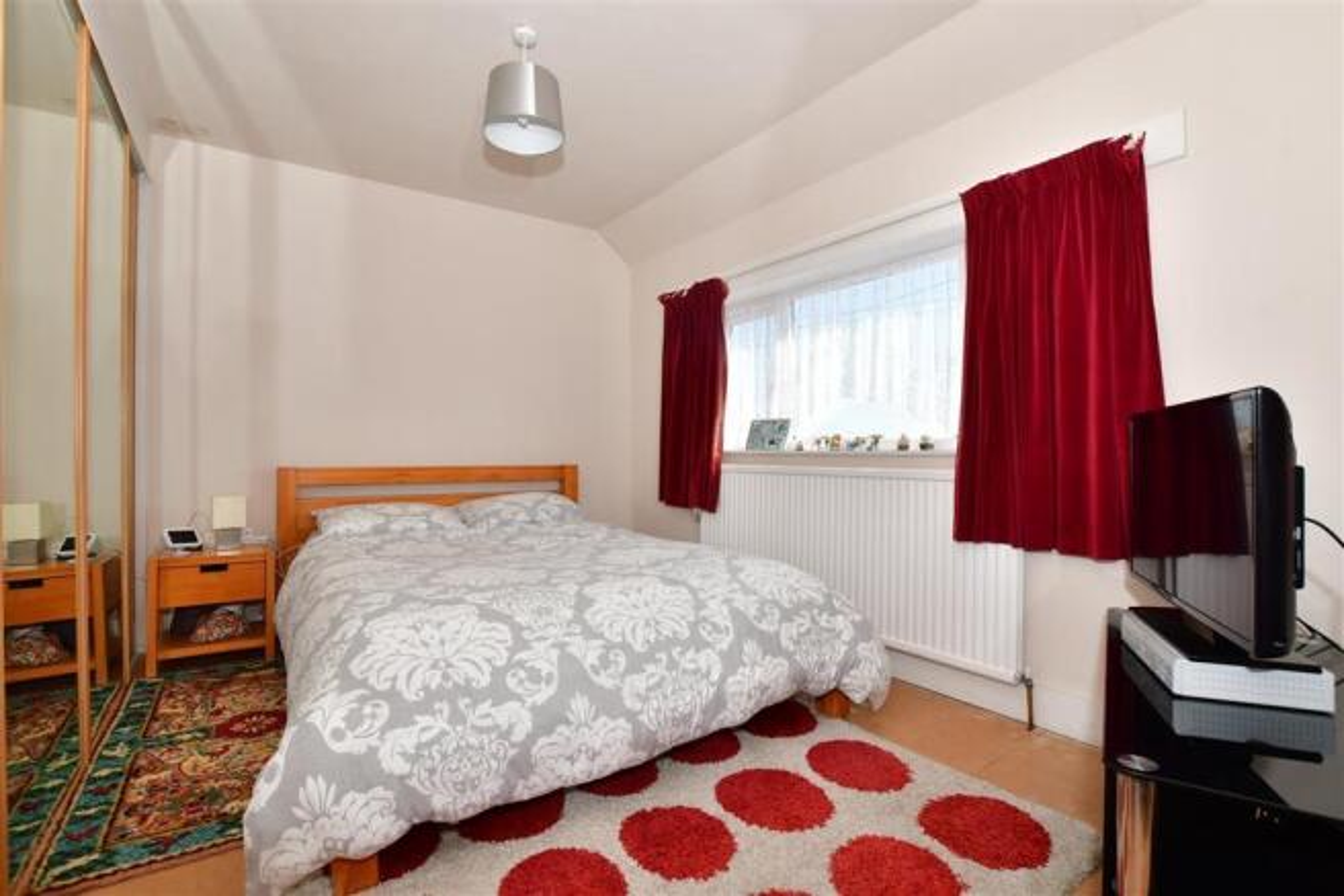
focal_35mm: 15
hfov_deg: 100.4
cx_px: 672
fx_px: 560
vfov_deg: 77.3
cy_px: 448
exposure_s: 1/250
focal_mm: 10
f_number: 8
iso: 400
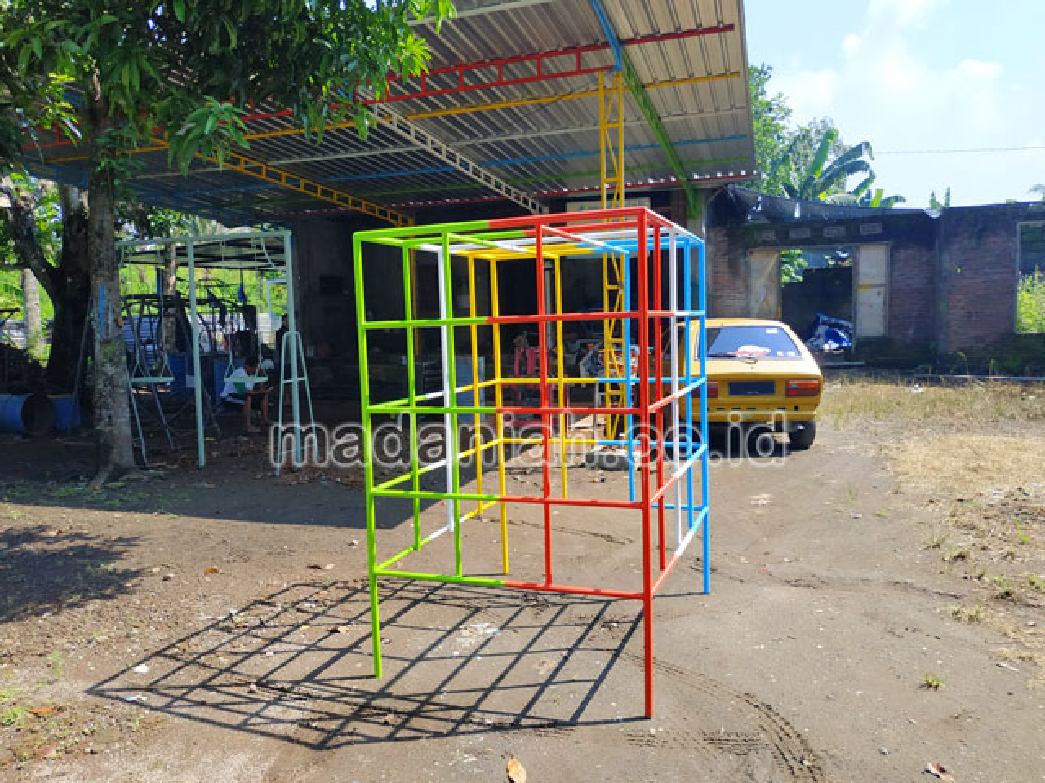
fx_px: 725
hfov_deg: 71.6
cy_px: 392
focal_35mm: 24
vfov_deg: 56.8
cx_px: 522
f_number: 1.9
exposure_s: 1/1629
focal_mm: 3.94
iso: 250
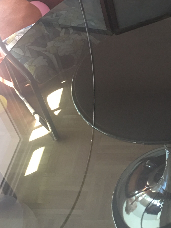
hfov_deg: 22.3
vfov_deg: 30.2
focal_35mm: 64
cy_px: 92
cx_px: 161
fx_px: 422
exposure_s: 1/17
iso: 80
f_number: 2.2
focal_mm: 4.15
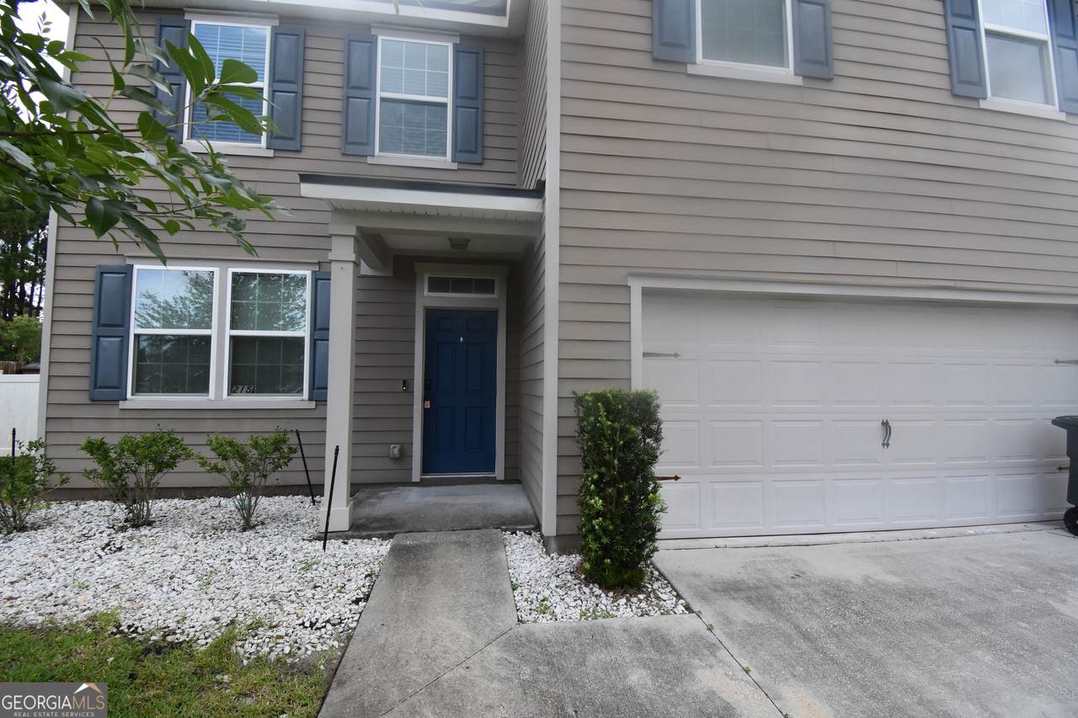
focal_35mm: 15
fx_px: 449
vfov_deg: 77.3
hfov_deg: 100.4
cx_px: 539
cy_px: 359
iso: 800
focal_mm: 10
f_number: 8
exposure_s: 1/500
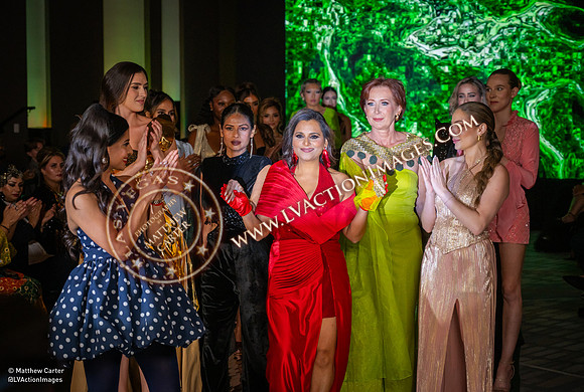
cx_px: 288
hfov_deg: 26.4
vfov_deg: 17.9
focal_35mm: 77
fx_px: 1246
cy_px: 186
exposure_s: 1/500
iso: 1000
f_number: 4
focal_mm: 70
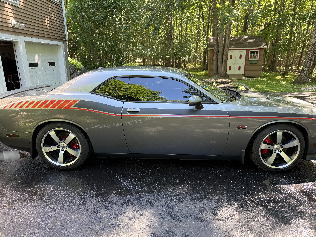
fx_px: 219
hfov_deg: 71.6
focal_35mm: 24
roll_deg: +0.5
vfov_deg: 56.8
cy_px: 118
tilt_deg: -14.5
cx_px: 158
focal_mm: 6.76
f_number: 1.78
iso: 80
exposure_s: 1/139
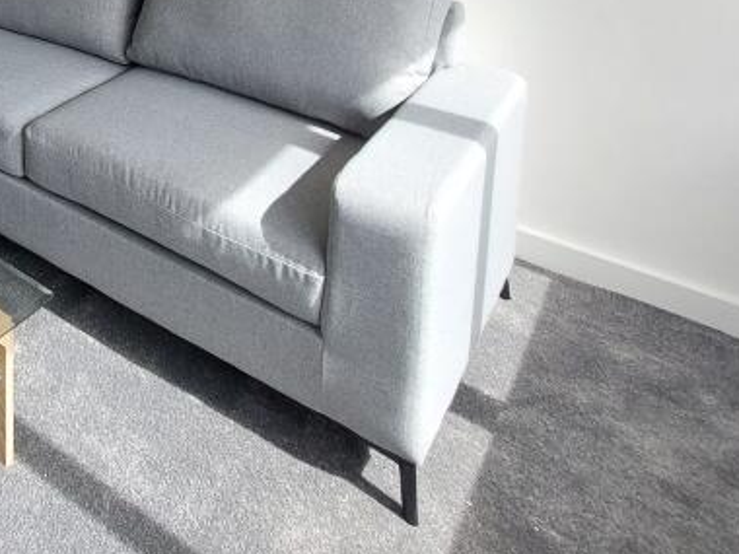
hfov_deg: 40.4
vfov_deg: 30.9
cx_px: -107
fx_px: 747
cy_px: -183
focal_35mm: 35
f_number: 2.2
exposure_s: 1/253
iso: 50
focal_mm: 1.74
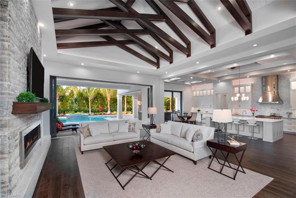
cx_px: 148
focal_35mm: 16
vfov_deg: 74.0
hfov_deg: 96.6
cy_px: 99
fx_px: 132
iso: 640
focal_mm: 16
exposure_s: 1/30
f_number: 14
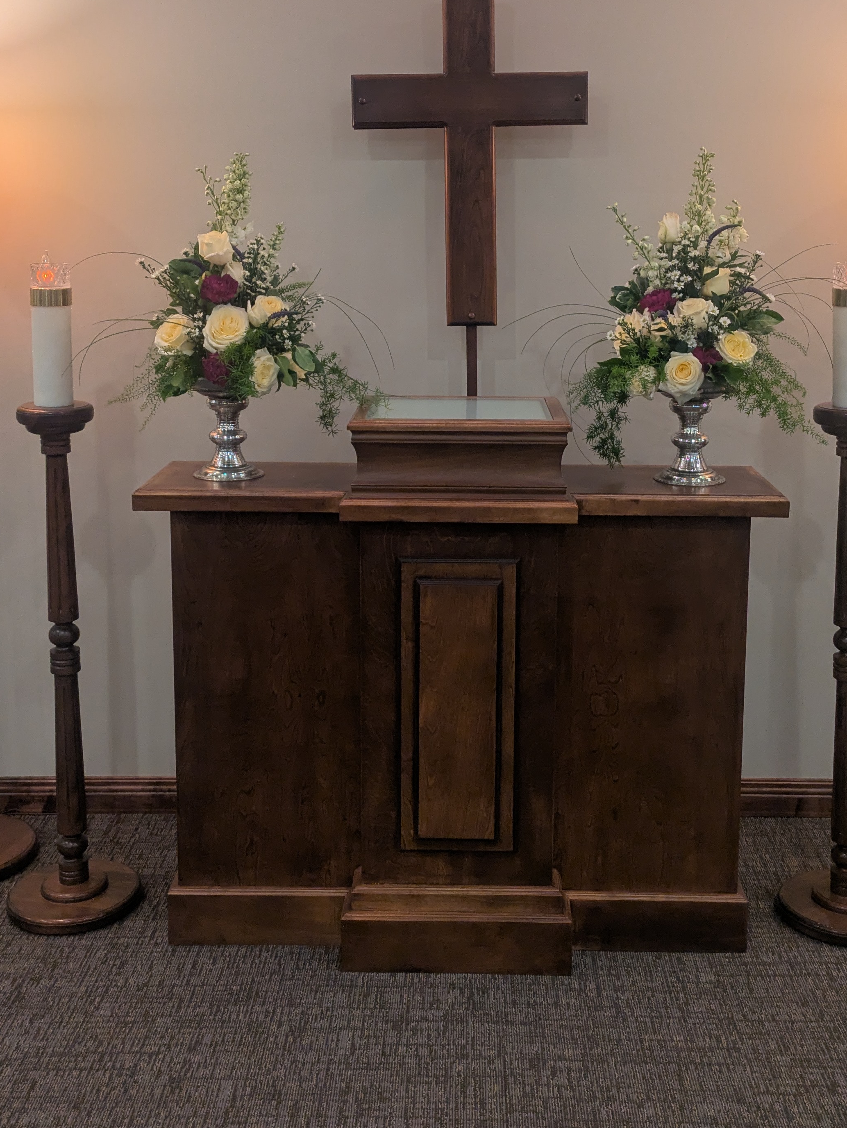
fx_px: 1369
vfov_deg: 44.5
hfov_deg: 34.4
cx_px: 460
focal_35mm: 42
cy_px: 440
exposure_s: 1/120
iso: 103
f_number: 1.89
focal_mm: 5.43
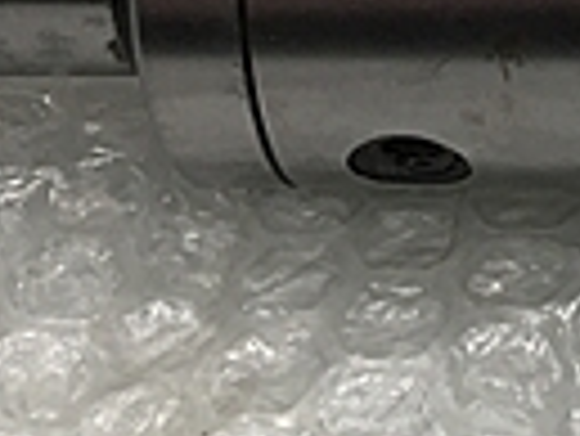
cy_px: -63
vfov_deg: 10.2
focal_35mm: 144
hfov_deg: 13.1
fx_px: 2415
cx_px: 796
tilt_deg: -48.2
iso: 32
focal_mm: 4.15
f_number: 2.2
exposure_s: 1/30
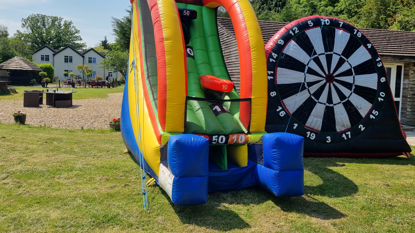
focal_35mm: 29
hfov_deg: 66.1
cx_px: 203
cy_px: 99
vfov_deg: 40.1
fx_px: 319
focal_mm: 5.4
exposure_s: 1/2432
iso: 50
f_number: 1.8
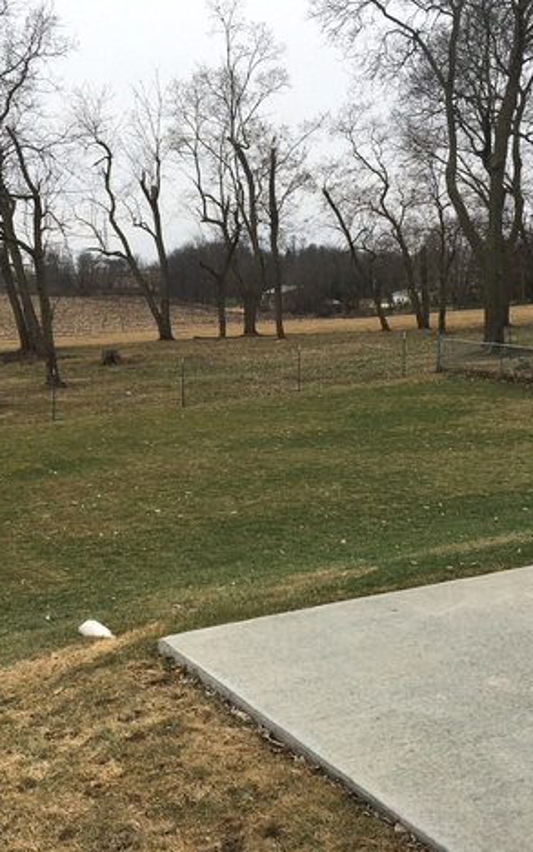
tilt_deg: -8.9
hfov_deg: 30.6
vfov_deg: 47.2
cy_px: 428
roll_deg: -0.8
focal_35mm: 42
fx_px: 975
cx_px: 275
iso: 25
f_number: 2.2
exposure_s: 1/218
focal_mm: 4.15
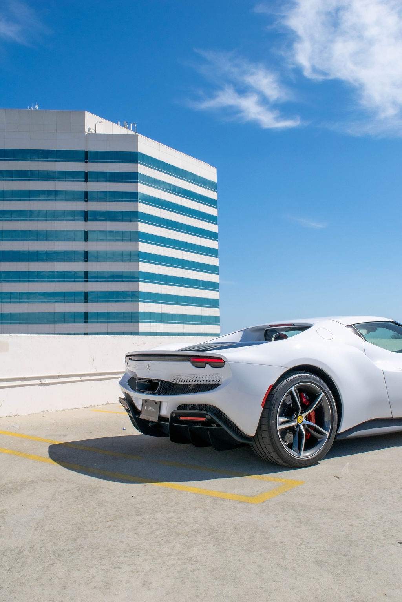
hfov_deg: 40.0
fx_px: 553
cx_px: 201
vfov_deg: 57.2
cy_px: 301
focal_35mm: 33
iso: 200
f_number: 13
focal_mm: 22
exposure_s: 1/640
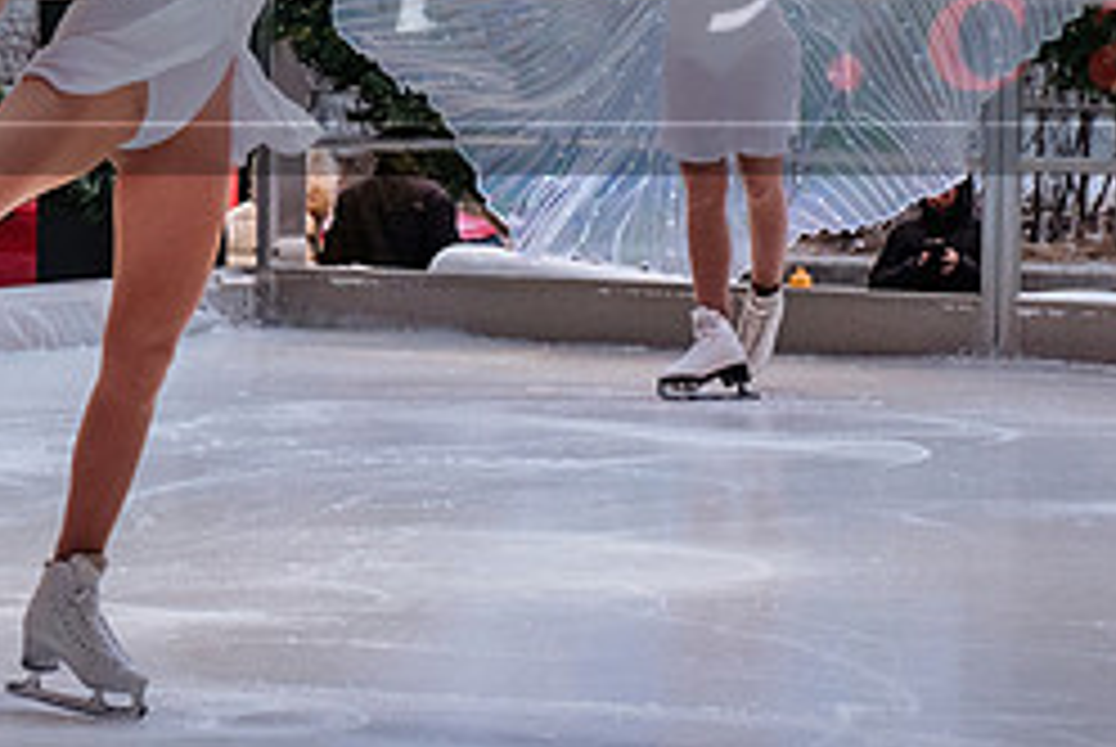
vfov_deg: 6.4
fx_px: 6704
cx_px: -448
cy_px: 68
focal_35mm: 216
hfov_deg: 9.3
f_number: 2.8
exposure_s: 1/500
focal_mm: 44.1
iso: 1000
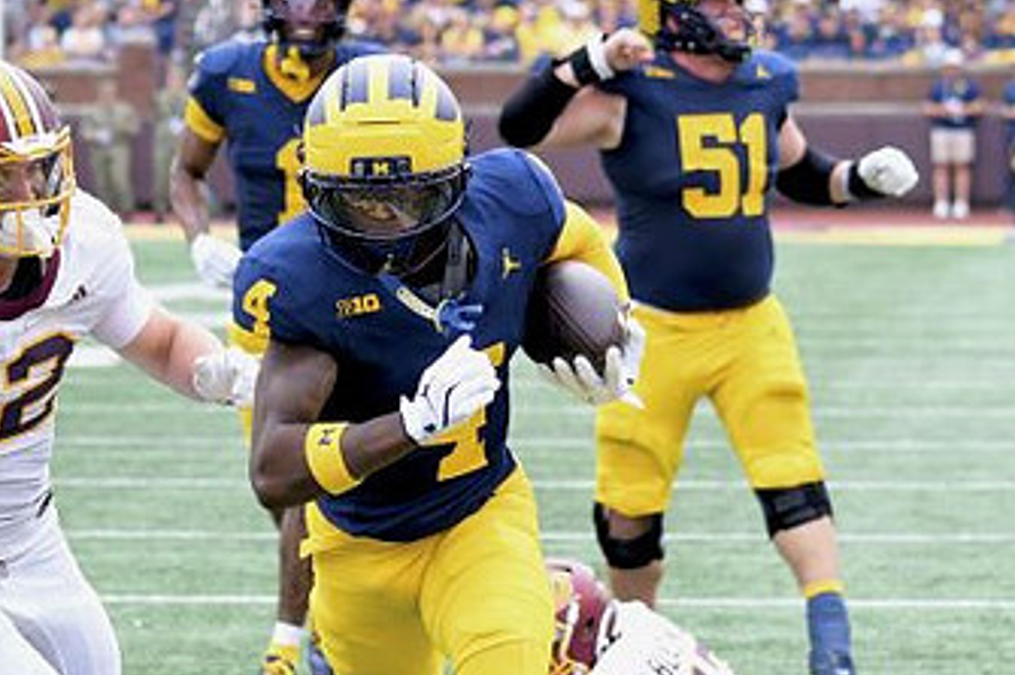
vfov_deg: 4.2
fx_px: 9130
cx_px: 491
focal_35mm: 324
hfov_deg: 6.4
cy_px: 533
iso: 800
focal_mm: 125
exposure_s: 1/1000
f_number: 4.8
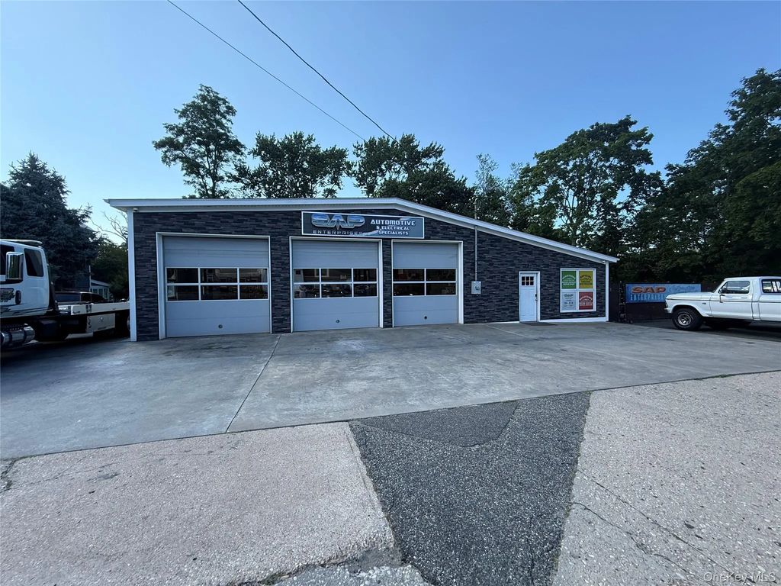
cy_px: 293
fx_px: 316
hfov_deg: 102.1
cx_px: 390
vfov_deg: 85.7
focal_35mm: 14
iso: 64
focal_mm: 2.22
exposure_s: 1/564
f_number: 2.2
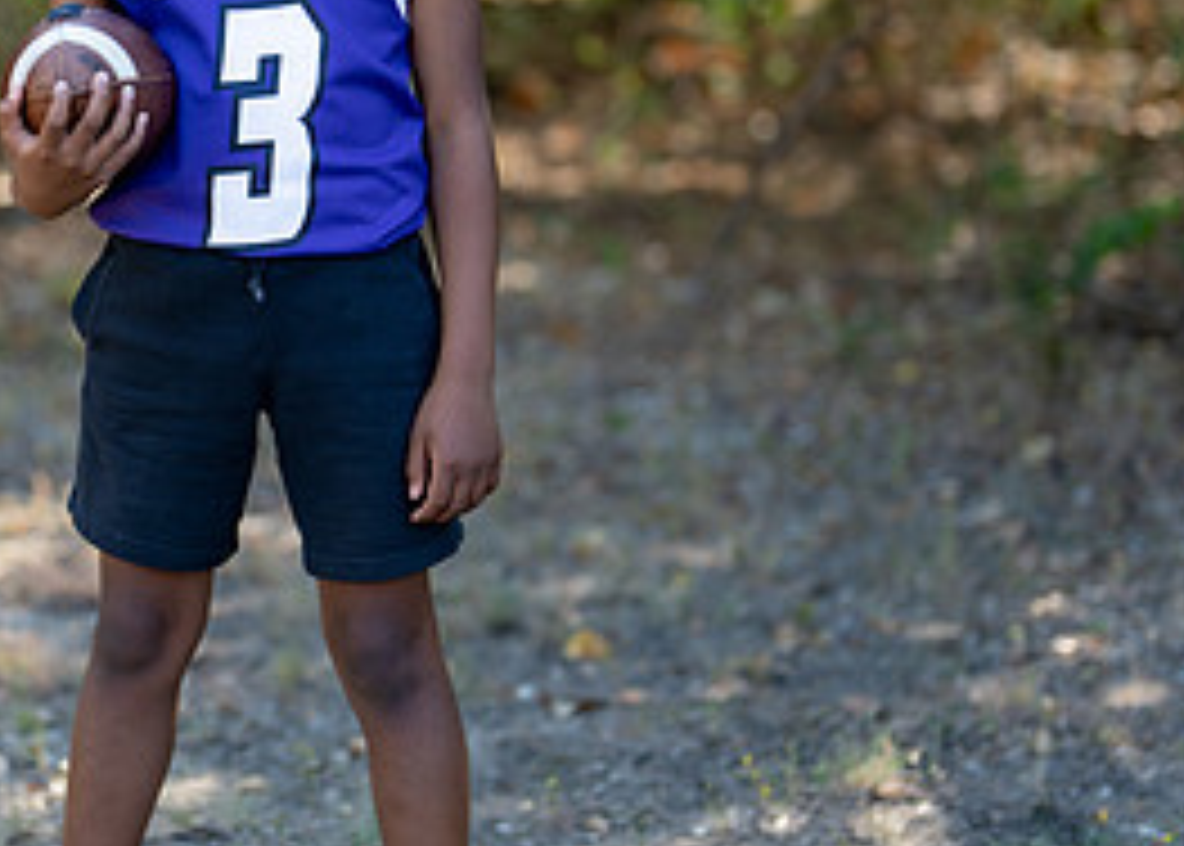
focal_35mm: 123
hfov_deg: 16.2
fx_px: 4137
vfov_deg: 11.7
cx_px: 276
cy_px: 264
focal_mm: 50
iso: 100
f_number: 1.2
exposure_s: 1/1600
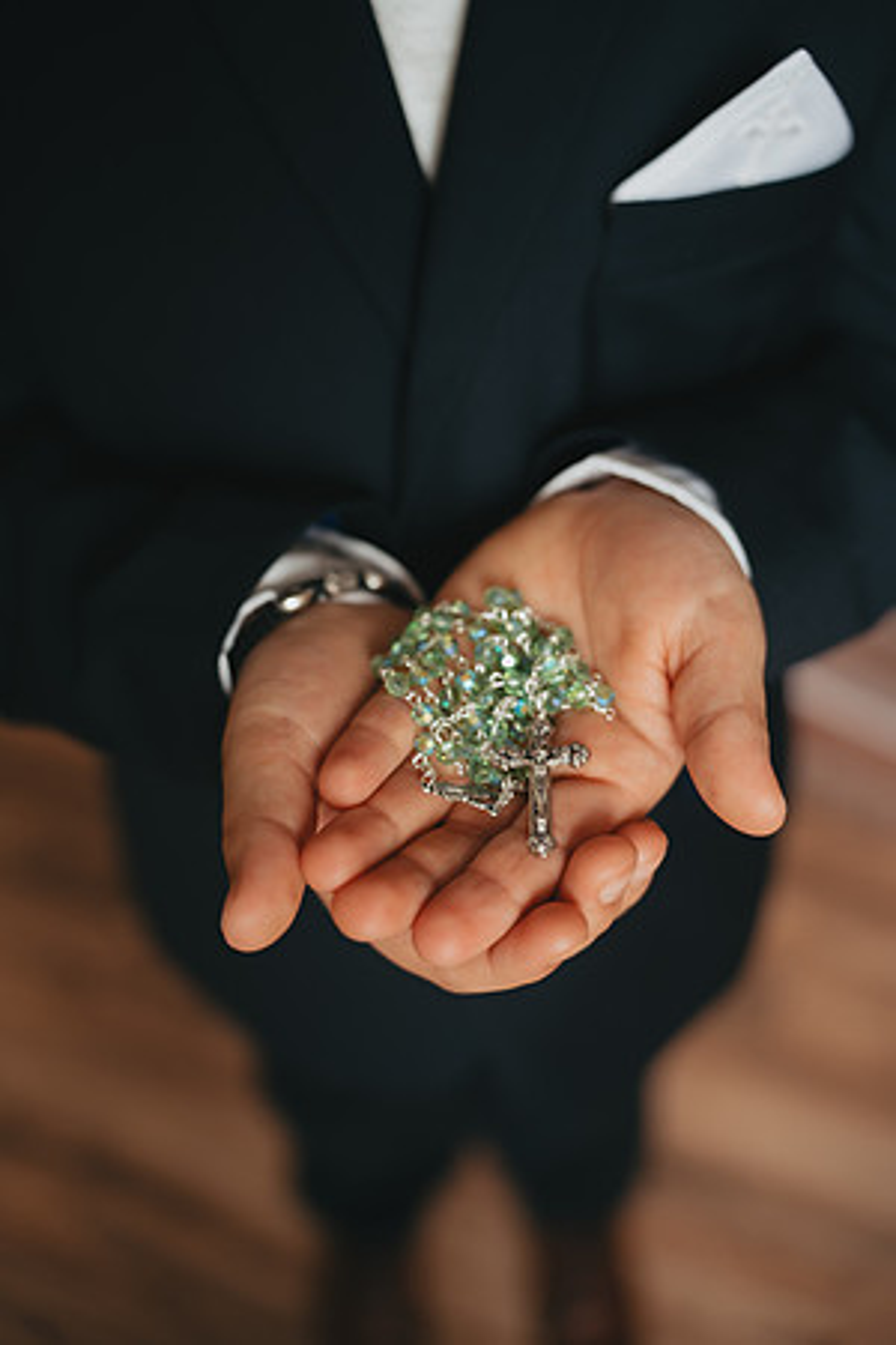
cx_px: 448
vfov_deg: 54.4
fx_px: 1307
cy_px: 672
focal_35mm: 35
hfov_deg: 37.9
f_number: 2.2
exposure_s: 1/250
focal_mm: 35
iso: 100
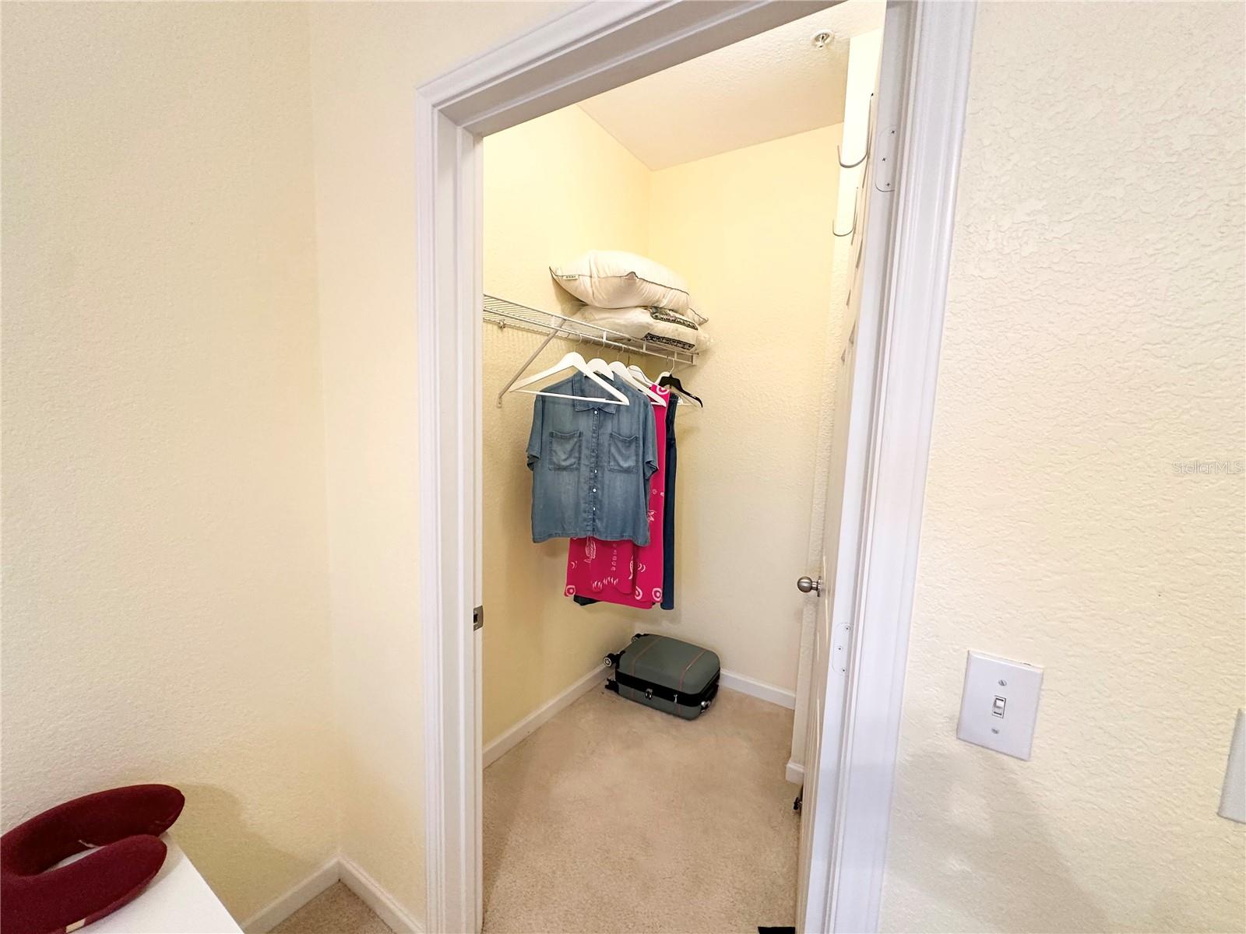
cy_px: 467
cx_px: 623
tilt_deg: -6.1
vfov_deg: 85.7
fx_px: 504
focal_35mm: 14
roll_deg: -2.6
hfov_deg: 102.1
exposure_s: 1/60
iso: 250
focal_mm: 2.22
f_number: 2.2
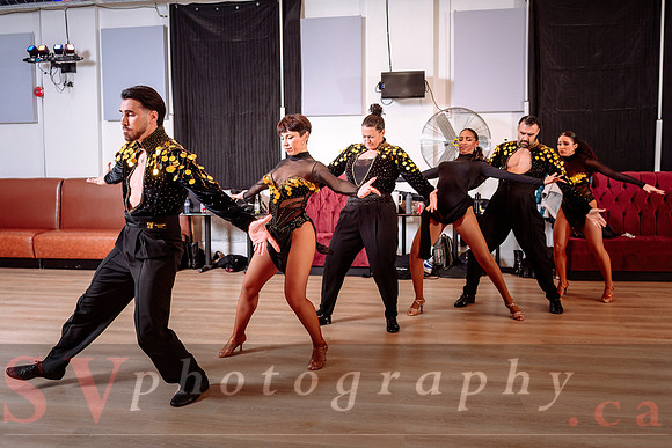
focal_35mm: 29
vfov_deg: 44.3
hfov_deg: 62.8
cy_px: 203
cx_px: 344
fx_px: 550
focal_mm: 27
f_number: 3.2
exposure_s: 1/160
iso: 800
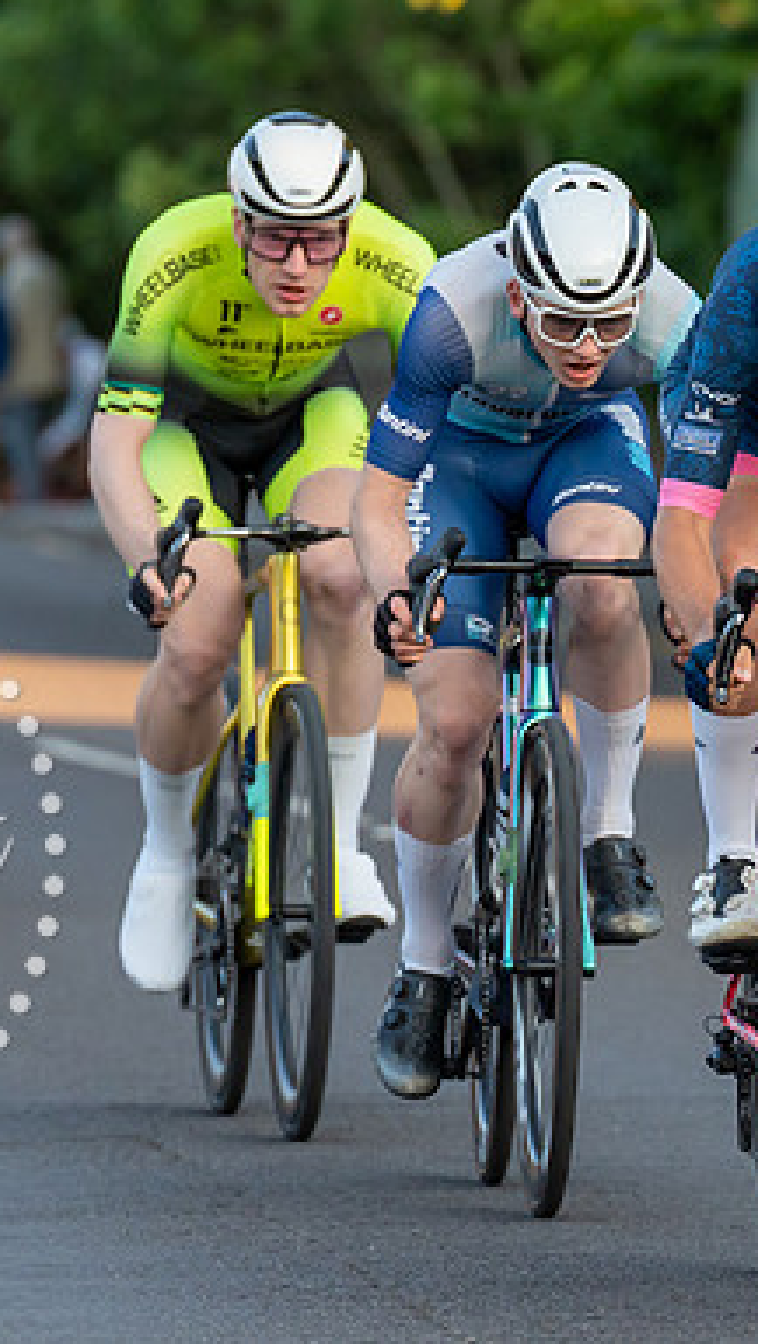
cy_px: 539
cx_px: 1201
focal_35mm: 603
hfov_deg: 2.0
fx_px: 21513
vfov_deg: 3.6
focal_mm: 200
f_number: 4
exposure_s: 1/800
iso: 1000
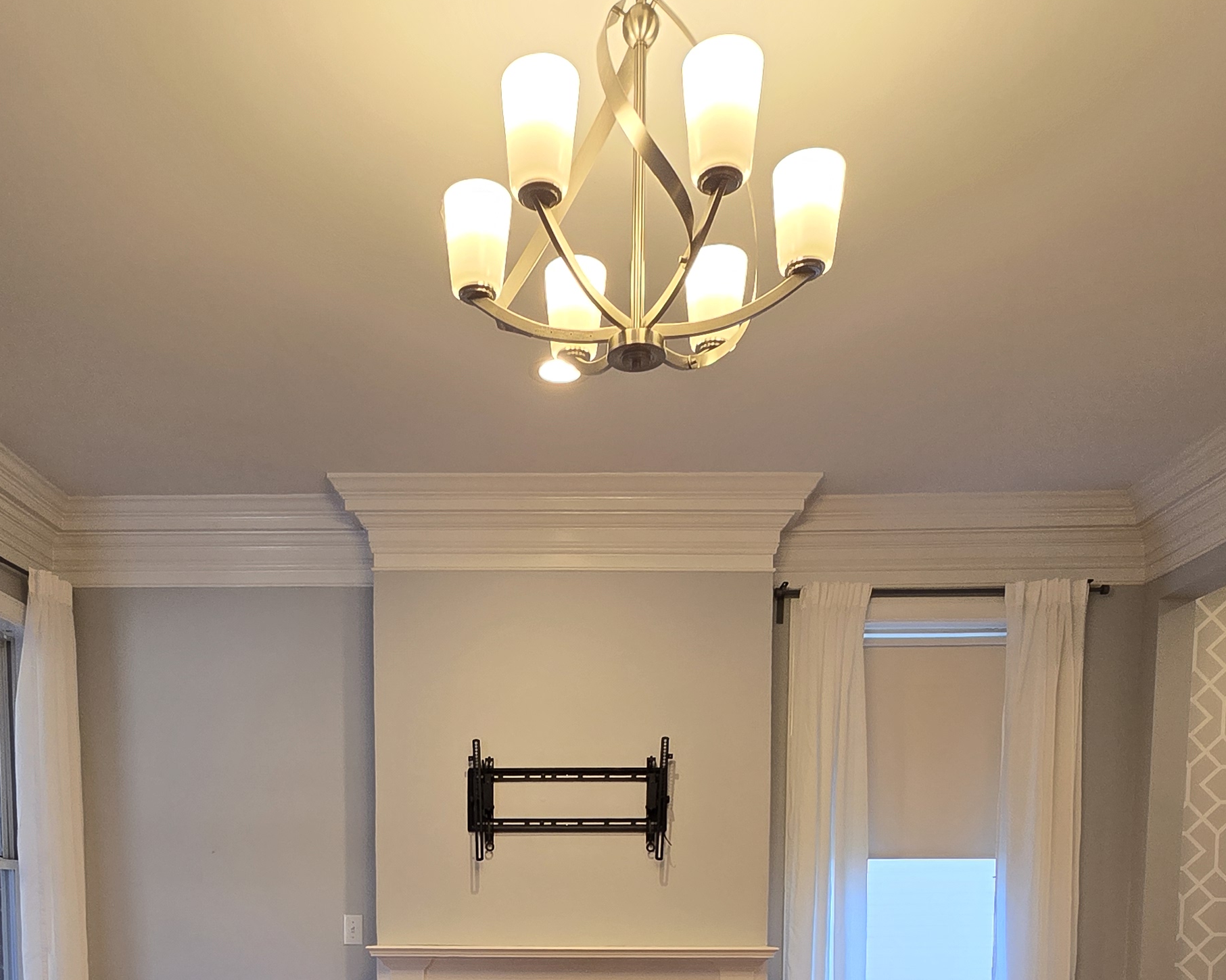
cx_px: 526
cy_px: 961
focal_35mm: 28
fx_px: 1016
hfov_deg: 61.9
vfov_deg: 44.5
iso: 125
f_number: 2.2
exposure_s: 1/60
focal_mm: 2.2
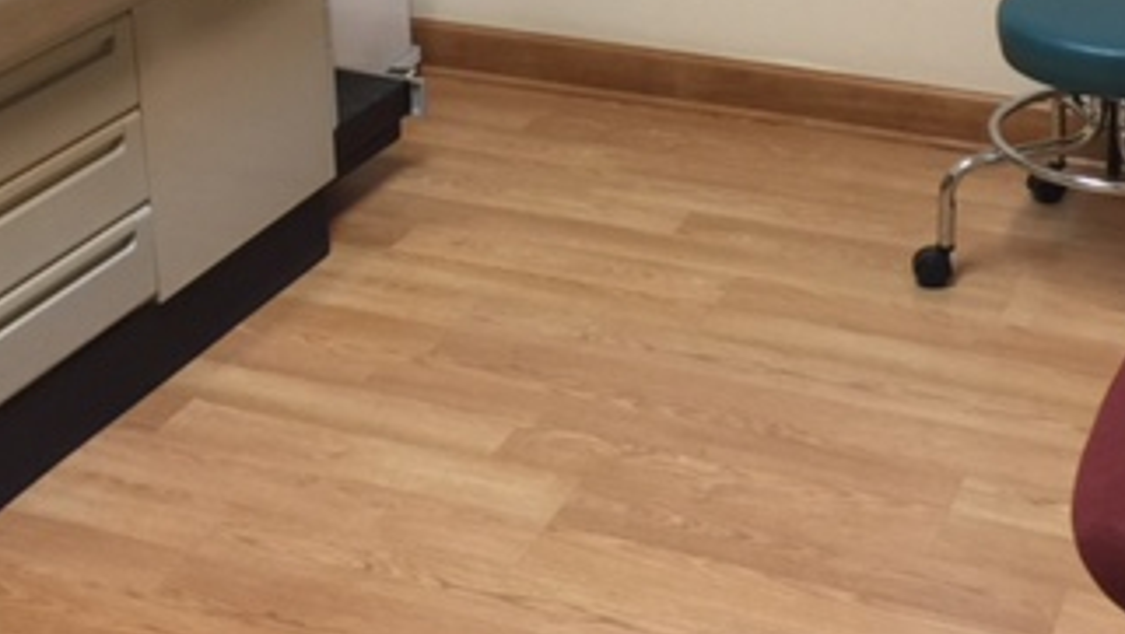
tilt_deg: -14.5
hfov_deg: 33.2
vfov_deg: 18.2
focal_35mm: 63
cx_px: 697
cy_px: -133
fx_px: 1880
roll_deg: +0.4
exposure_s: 1/15
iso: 50
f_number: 2.2
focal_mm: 4.15
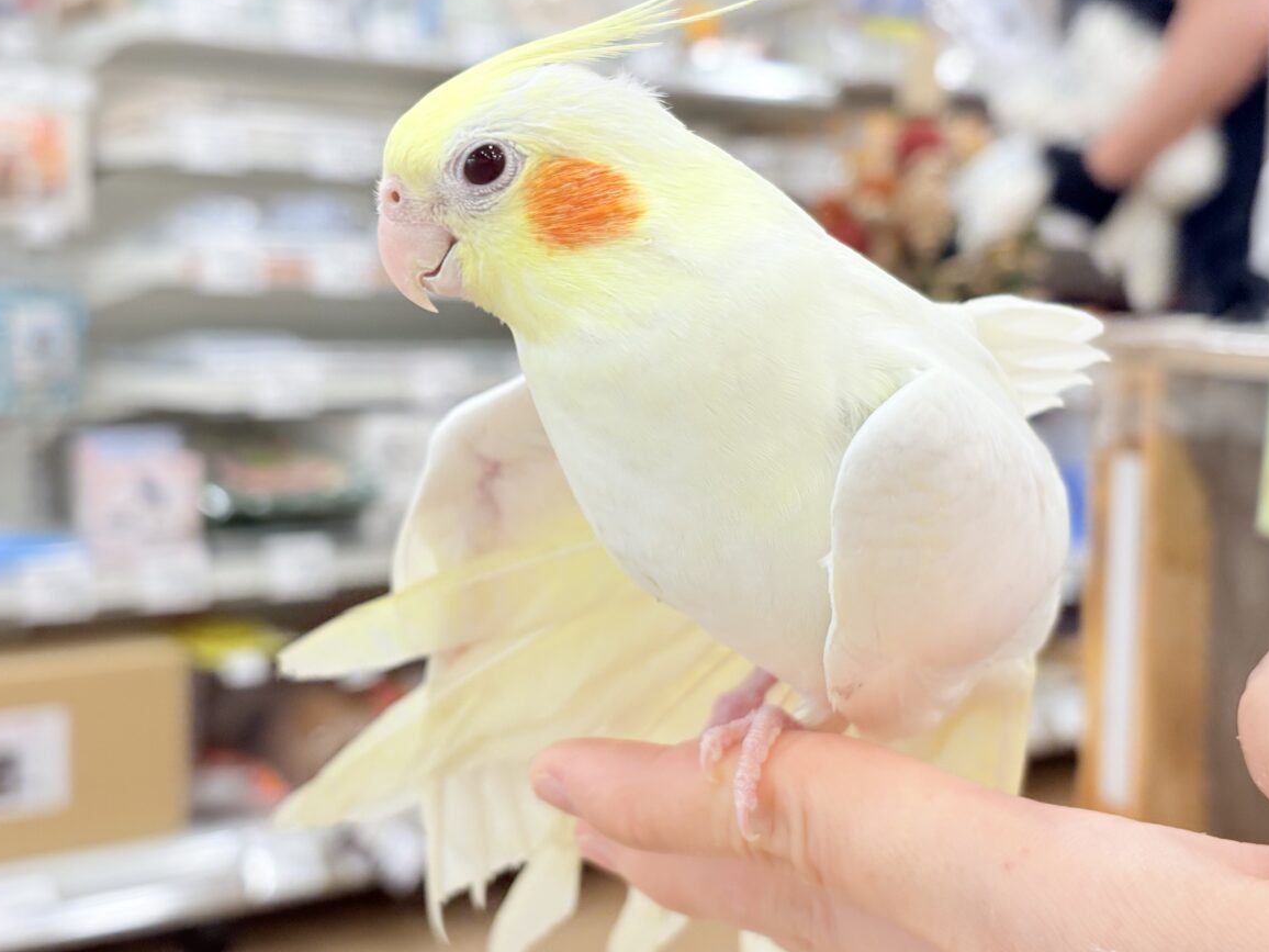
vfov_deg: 27.0
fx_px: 1980
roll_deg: -0.7
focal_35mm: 54
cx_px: 632
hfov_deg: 35.5
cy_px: 462
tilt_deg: -4.4
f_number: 1.6
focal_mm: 5.96
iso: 40
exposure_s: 1/50
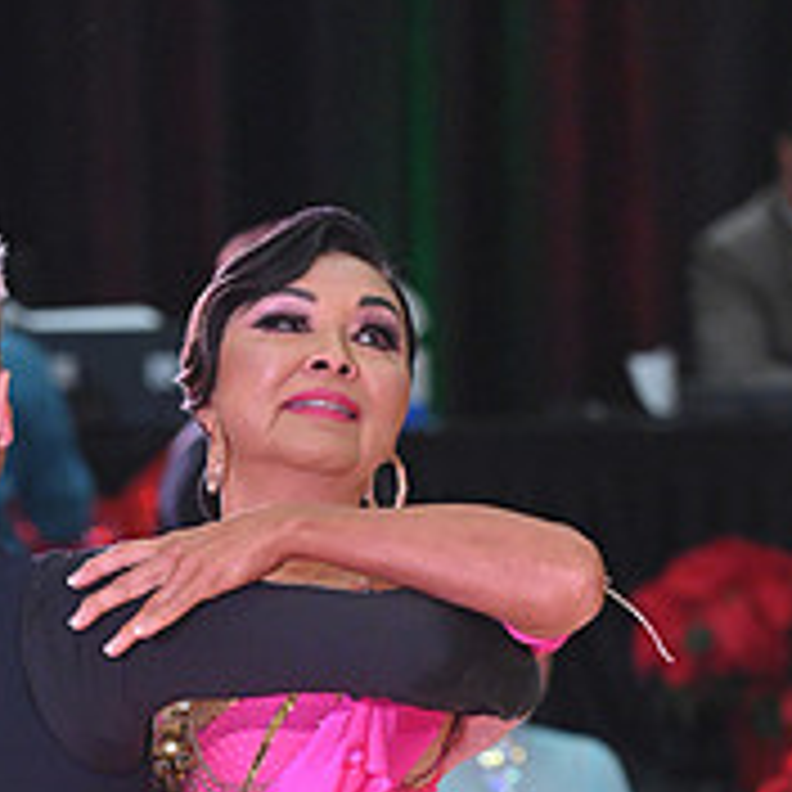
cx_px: -34
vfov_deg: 3.9
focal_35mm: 449
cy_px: 1251
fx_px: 11623
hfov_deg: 3.9
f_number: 5
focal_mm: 160
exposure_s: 1/320
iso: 3200
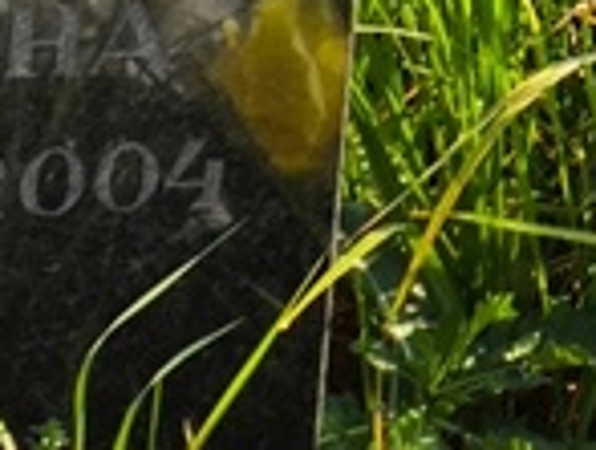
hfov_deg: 7.2
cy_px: -8
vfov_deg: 5.5
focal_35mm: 271
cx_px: -310
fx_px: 4677
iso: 50
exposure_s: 1/737
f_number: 1.7
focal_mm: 4.71
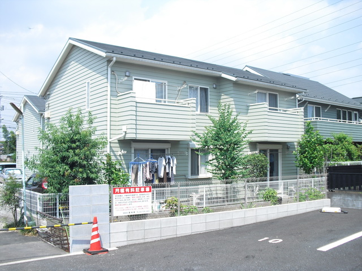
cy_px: 136
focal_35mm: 36
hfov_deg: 51.4
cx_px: 181
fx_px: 376
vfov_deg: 39.7
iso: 64
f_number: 7.8
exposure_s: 1/80
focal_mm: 6.3
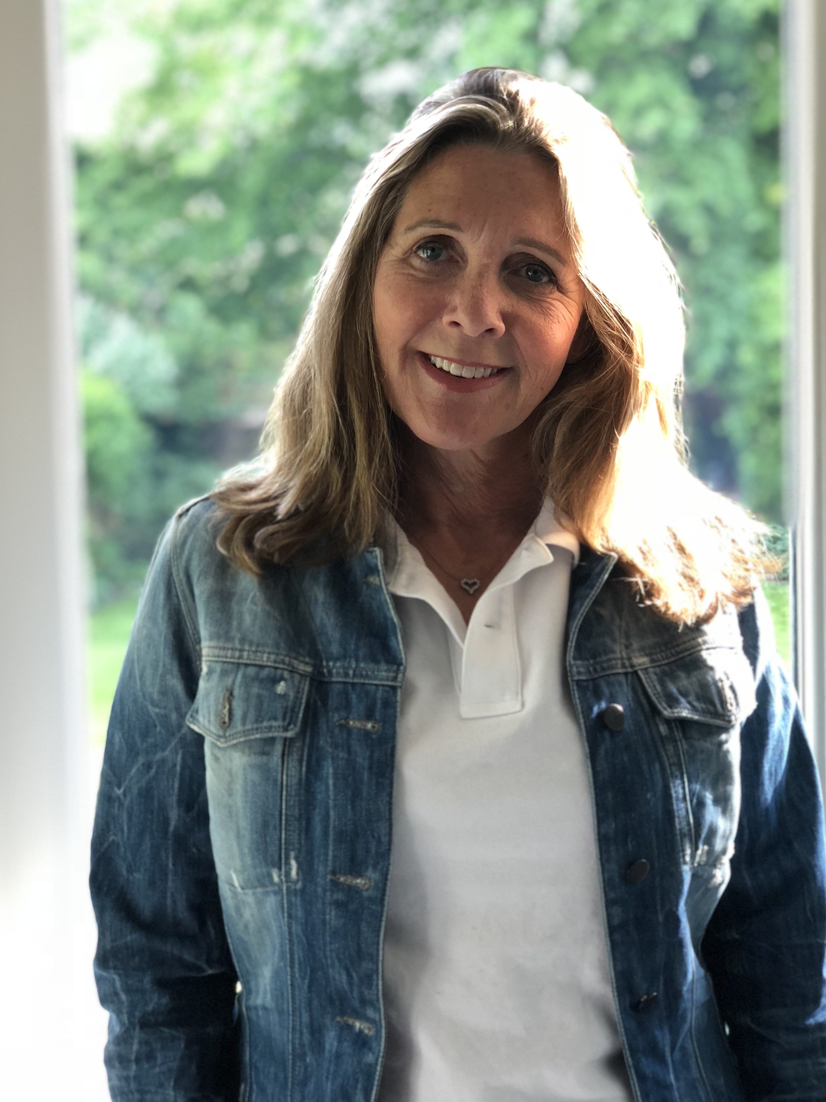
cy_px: 538
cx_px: 426
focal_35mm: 62
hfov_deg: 23.6
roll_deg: +1.0
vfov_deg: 31.2
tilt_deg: -2.9
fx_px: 1973
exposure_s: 1/60
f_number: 2.4
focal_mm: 6
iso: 100
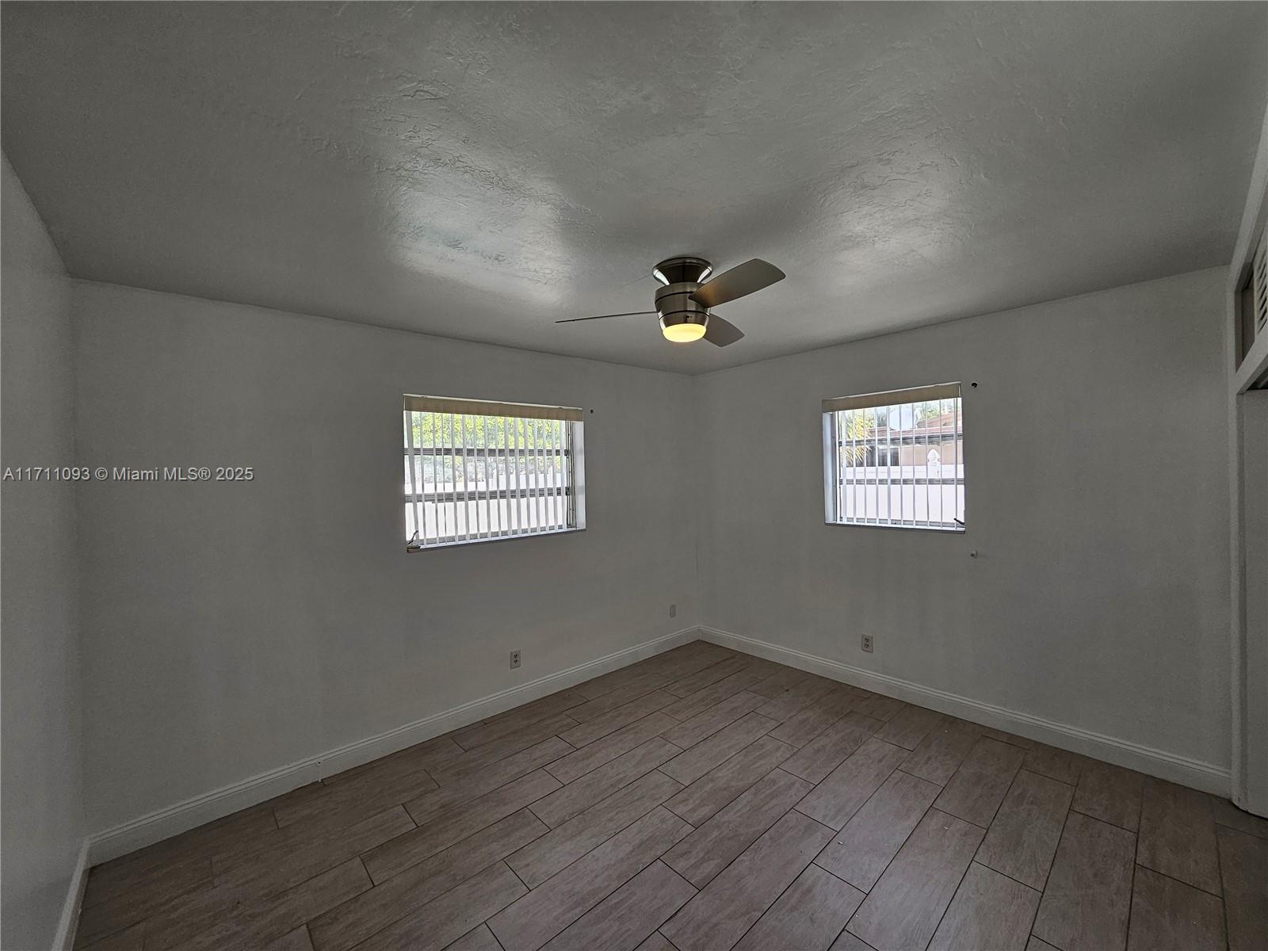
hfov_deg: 106.2
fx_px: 476
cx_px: 634
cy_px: 476
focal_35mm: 13
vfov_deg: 89.9
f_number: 2.2
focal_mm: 1.7
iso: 32
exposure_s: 1/134
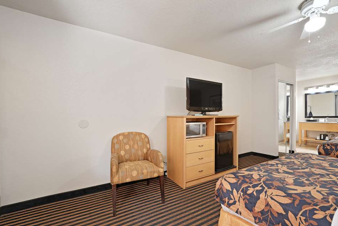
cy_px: 114
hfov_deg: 100.4
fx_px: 141
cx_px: 171
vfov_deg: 77.3
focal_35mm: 15
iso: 100
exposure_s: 5
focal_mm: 14
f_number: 8
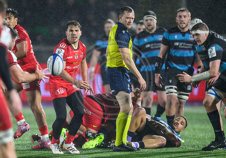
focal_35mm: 531
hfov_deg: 3.8
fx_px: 3383
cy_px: 102
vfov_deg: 2.7
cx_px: 74
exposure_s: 1/1600
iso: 4000
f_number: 3.2
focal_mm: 400
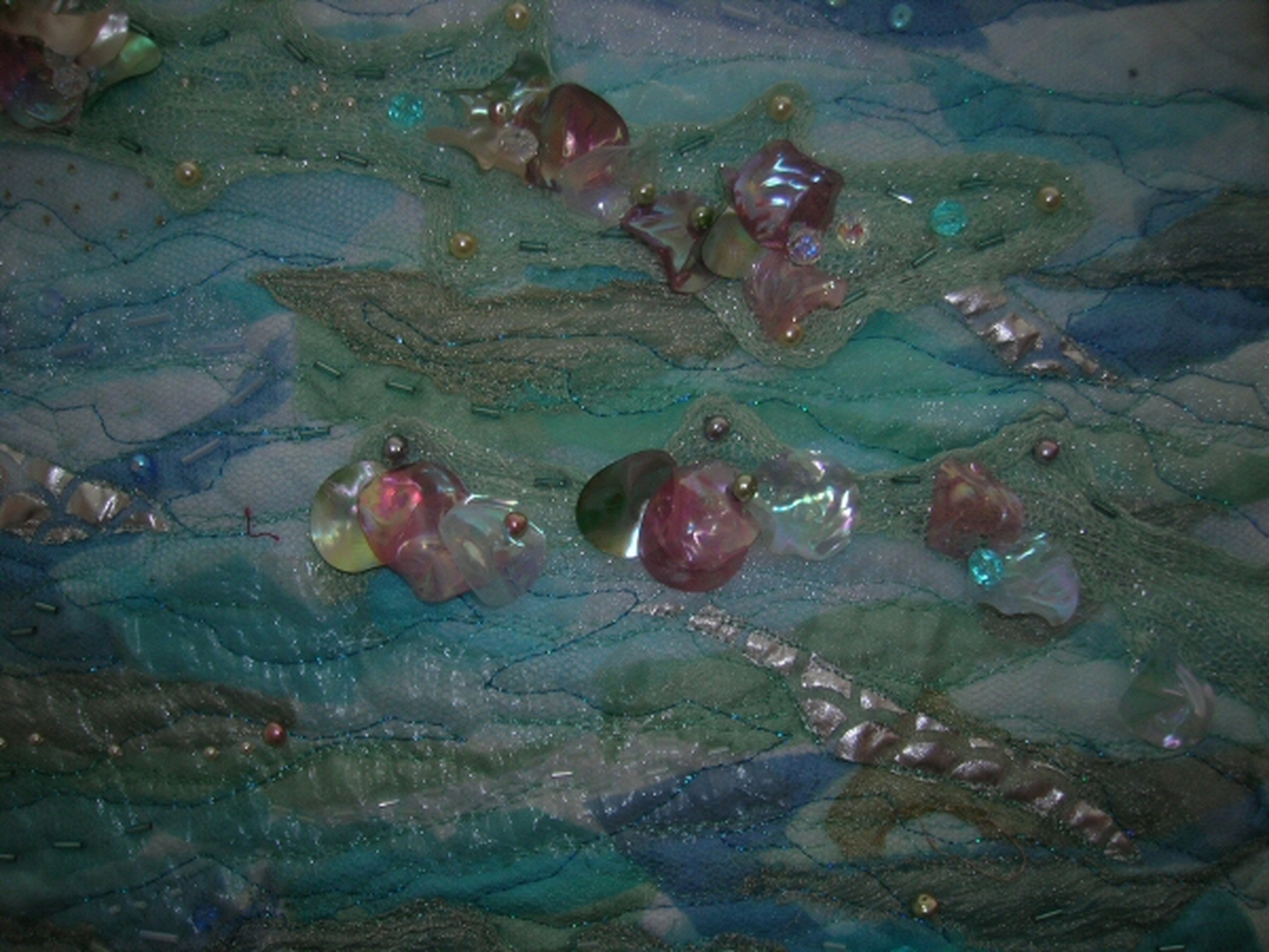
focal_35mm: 34
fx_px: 1246
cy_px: 476
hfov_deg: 54.0
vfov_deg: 41.8
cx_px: 634
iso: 50
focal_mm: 5.7
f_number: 2.9
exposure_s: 1/60.1
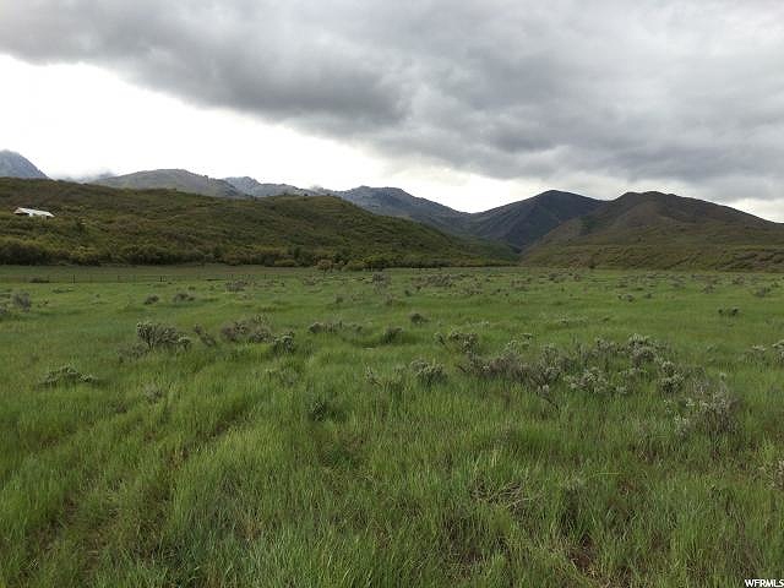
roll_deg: -0.3
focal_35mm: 29
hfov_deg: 61.7
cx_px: 392
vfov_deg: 48.2
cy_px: 294
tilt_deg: +2.1
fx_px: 657
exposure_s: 1/483
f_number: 2.2
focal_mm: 4.15
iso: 32
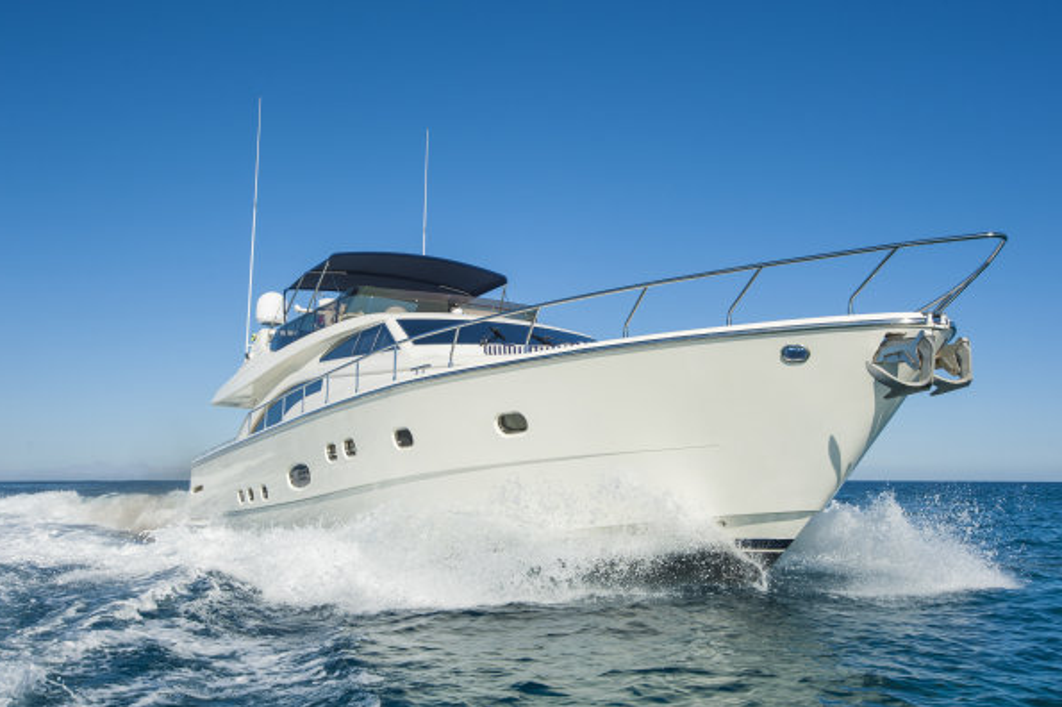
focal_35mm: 36
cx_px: 537
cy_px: 362
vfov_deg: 36.8
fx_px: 1061
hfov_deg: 53.2
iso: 200
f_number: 8
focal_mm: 35
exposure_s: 1/1000
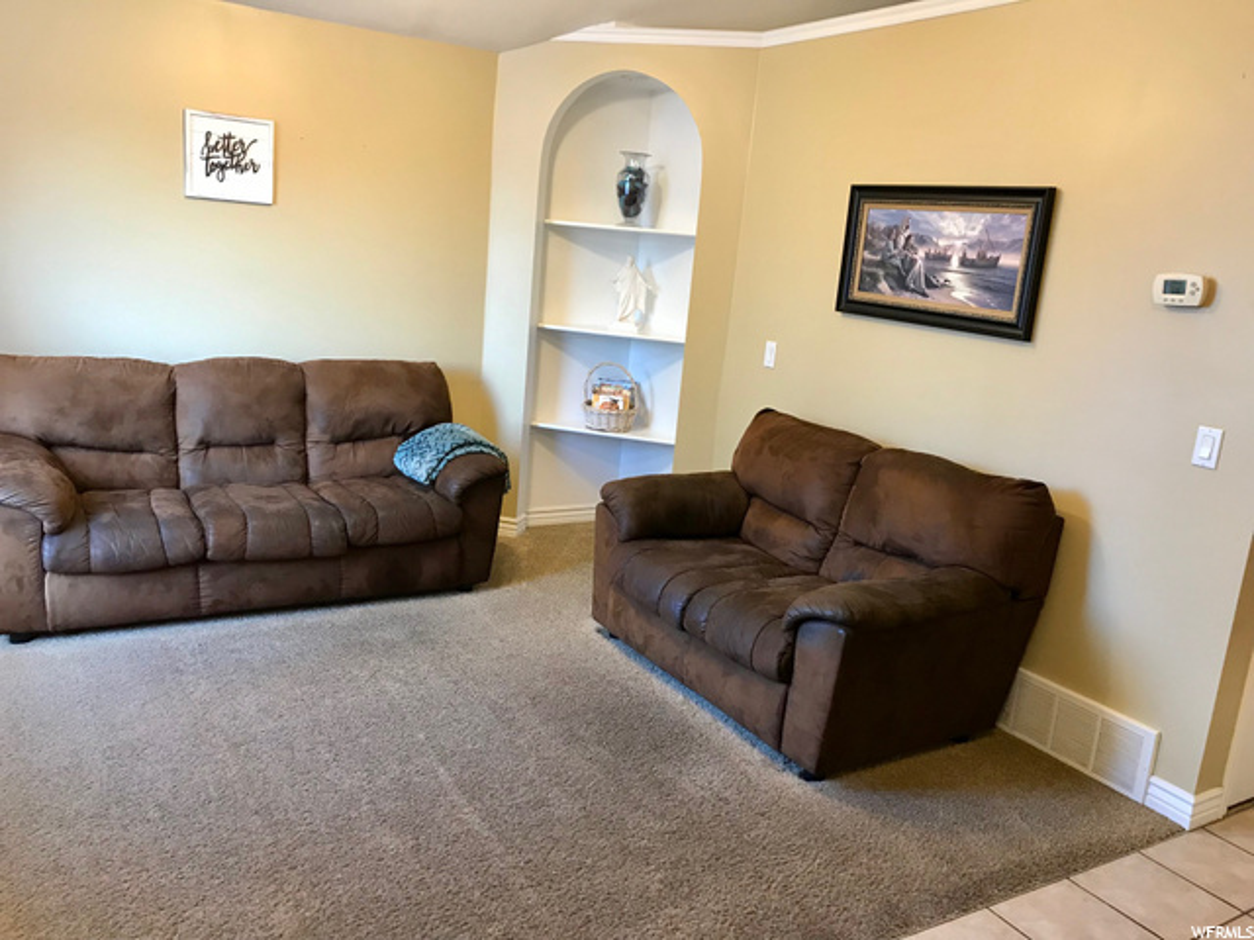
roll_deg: -4.9
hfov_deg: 63.4
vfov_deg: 49.7
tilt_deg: -12.0
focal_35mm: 28
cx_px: 627
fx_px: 1014
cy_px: 470
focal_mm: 3.99
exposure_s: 1/15
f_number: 1.8
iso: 40
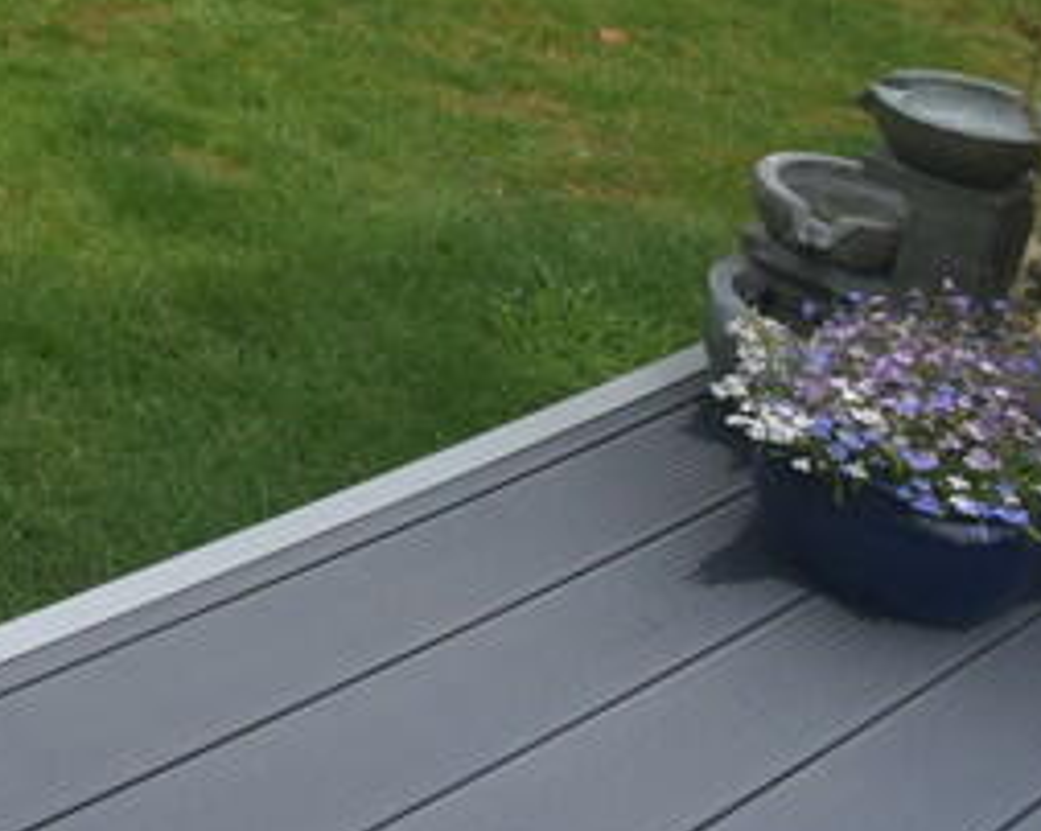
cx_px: -815
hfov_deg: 21.7
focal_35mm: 57
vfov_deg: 23.0
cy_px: -315
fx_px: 1755
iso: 360
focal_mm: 10
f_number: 8
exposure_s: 1/250
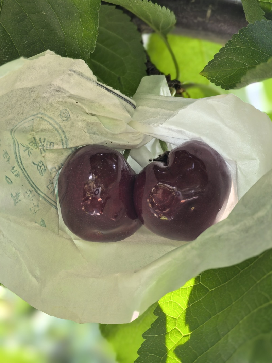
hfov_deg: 27.0
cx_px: 136
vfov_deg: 35.5
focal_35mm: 54
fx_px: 566
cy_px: 182
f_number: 2
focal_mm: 5.75
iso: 50
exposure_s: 1/174
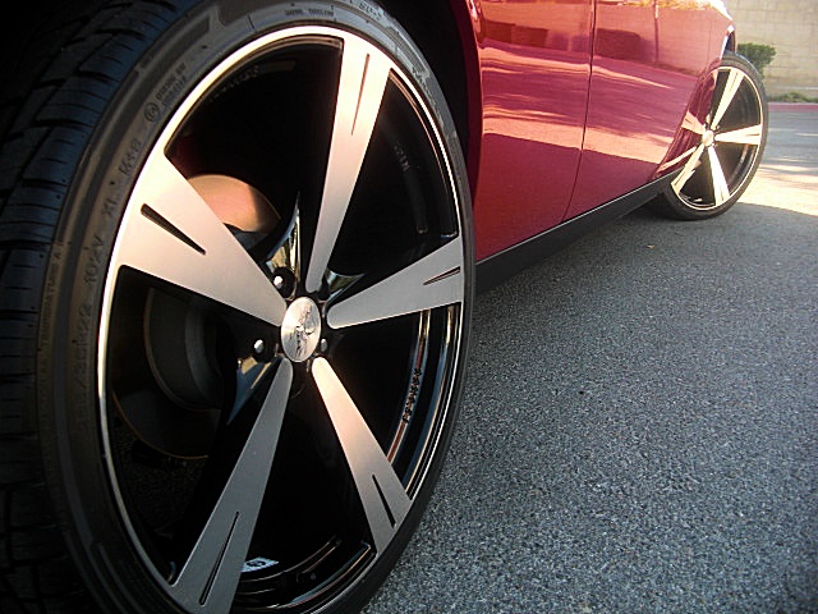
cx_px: 409
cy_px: 307
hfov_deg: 51.4
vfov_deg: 39.7
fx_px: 851
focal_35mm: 36
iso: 50
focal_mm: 6.3
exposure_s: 1/80
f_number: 2.8
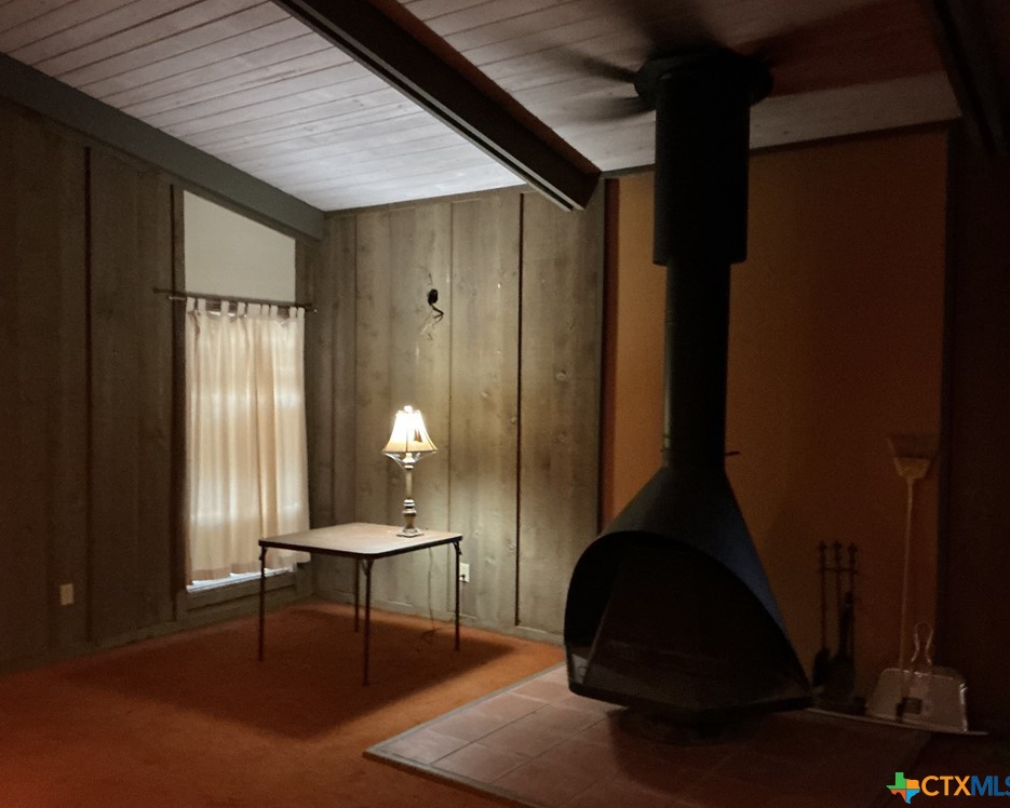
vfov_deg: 47.1
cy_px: 410
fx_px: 927
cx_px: 491
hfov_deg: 57.2
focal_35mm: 31
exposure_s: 1/20
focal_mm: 3
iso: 500
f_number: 1.8
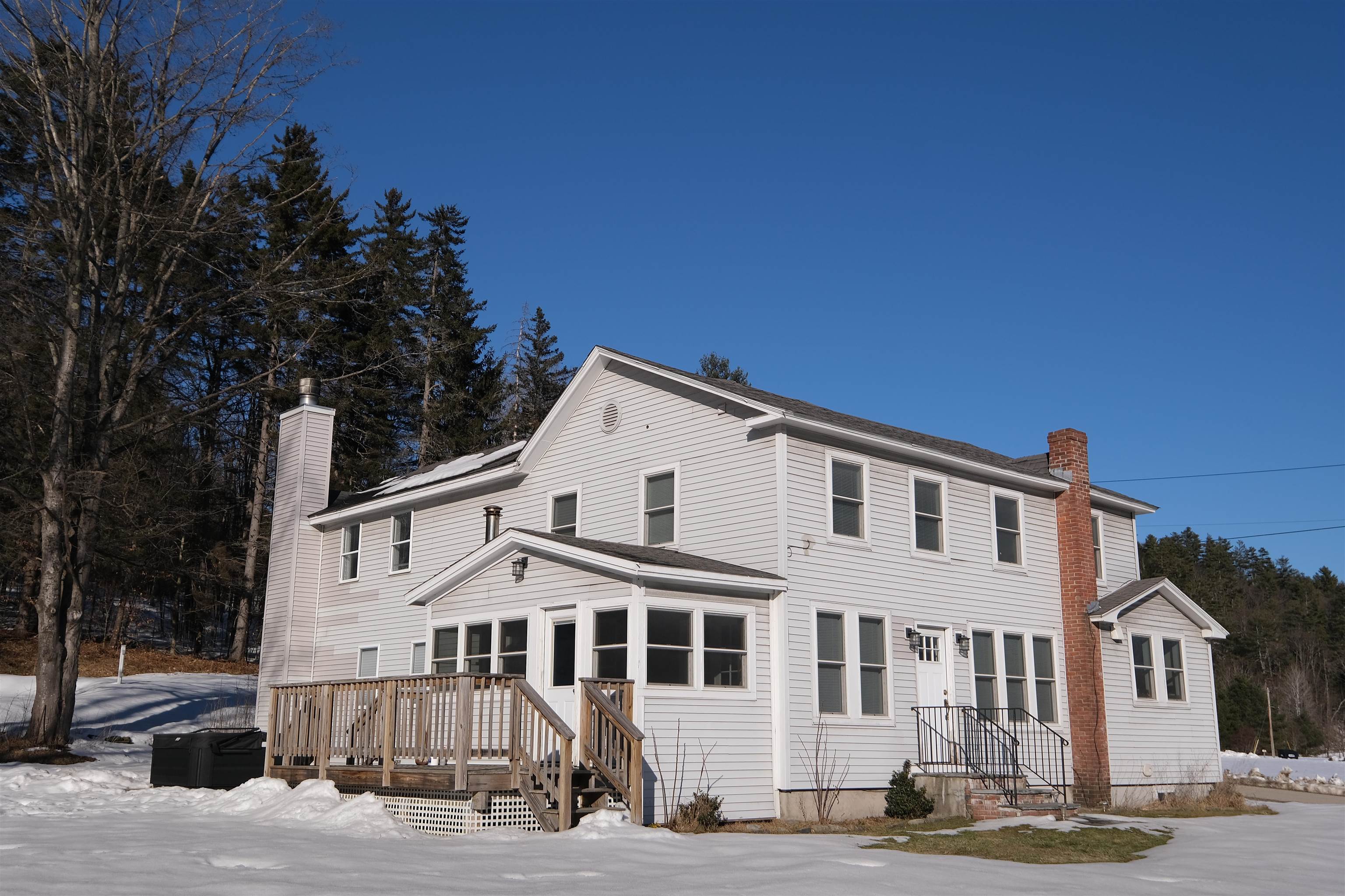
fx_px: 1270
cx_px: 672
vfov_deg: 38.9
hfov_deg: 55.8
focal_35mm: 34
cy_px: 448
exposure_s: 1/1300
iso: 160
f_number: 6.4
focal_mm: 22.9
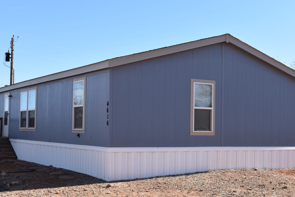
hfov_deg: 35.0
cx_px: 142
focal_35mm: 57
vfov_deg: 23.8
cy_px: 111
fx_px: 467
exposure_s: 1/250
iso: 110
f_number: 8
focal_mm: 30
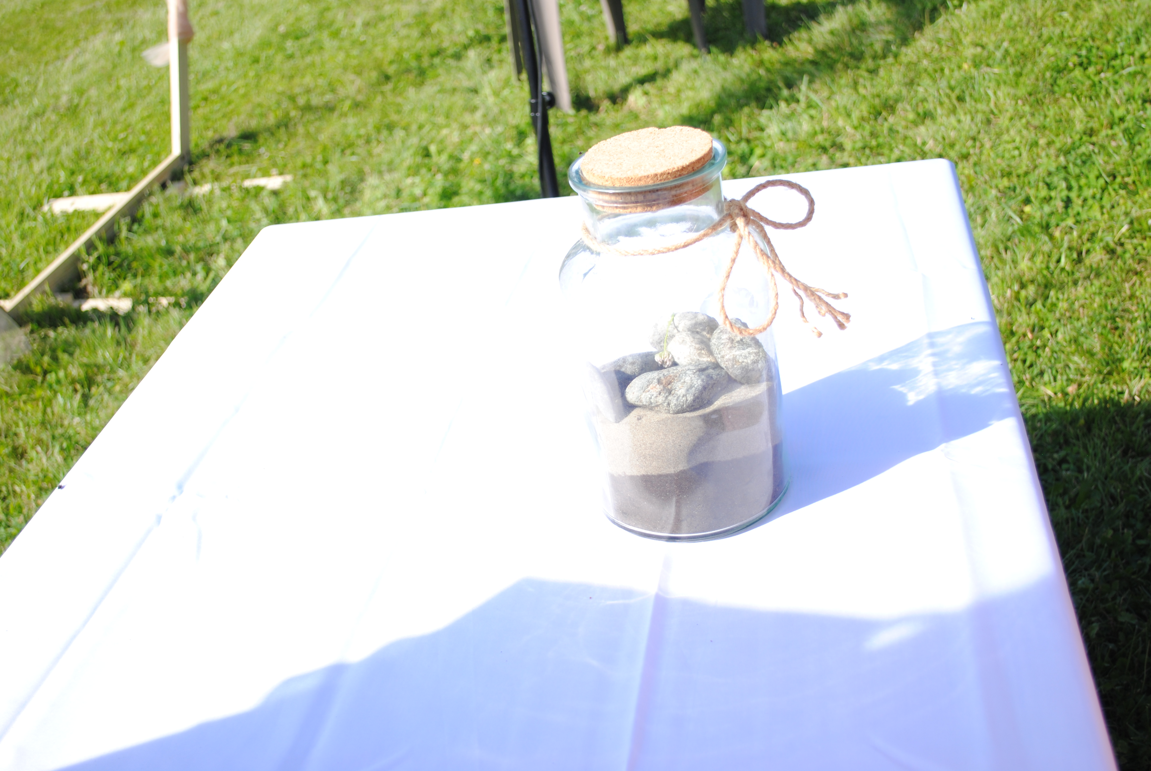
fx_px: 1344
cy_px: 386
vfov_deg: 32.0
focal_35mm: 42
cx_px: 576
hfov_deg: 46.3
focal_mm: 28
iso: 100
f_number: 9
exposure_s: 1/320
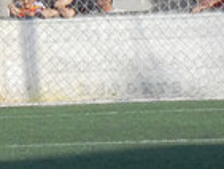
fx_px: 6185
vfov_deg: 1.6
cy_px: 56
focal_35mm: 955
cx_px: -210
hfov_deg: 2.1
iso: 500
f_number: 5.5
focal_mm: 37.8
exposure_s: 1/1000
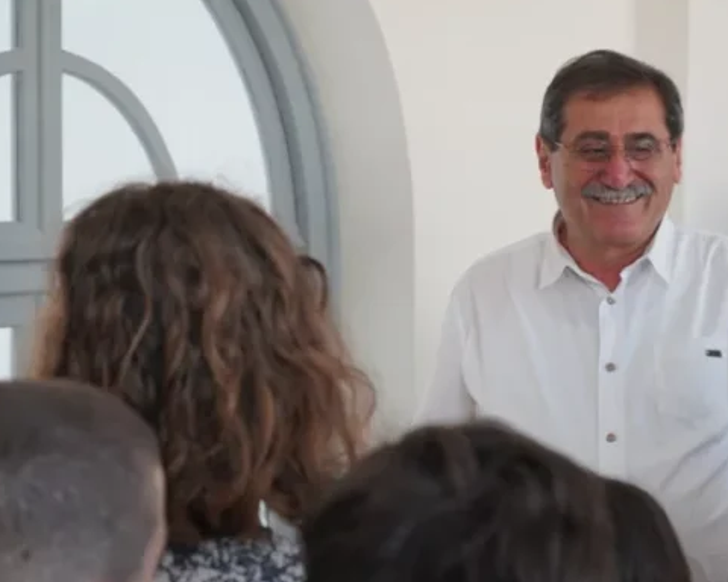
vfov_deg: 19.2
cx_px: 406
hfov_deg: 23.8
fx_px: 1724
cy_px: 288
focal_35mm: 80
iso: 1600
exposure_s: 1/160
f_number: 5.6
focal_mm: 70
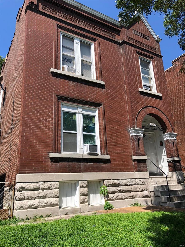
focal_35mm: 28
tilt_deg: +18.3
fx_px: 200
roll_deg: +2.2
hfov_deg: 49.7
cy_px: 124
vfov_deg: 63.4
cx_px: 92
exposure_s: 1/1567
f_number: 1.8
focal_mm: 4
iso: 20
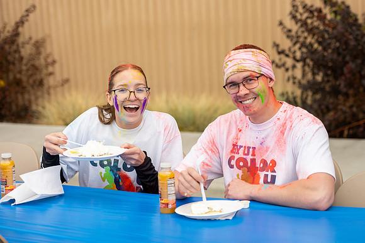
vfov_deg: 17.2
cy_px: 119
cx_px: 207
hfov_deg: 25.5
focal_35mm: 79
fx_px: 805
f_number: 2.8
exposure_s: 1/640
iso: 125
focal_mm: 70
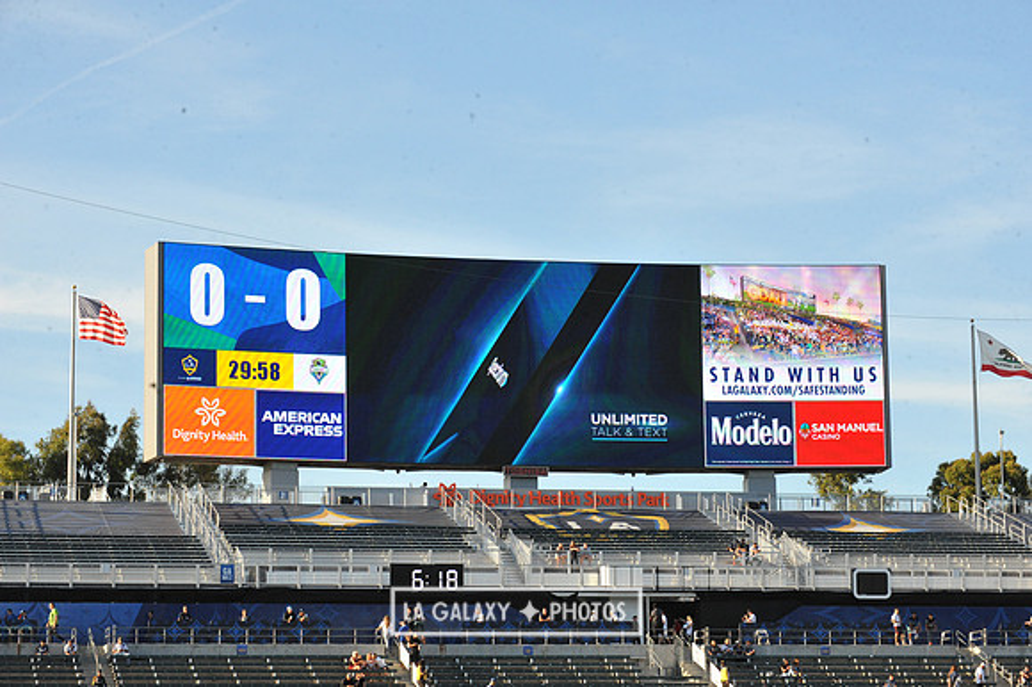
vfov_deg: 13.0
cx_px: 516
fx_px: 3008
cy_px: 344
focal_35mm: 105
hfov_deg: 19.5
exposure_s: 1/800
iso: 1600
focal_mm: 105
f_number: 14
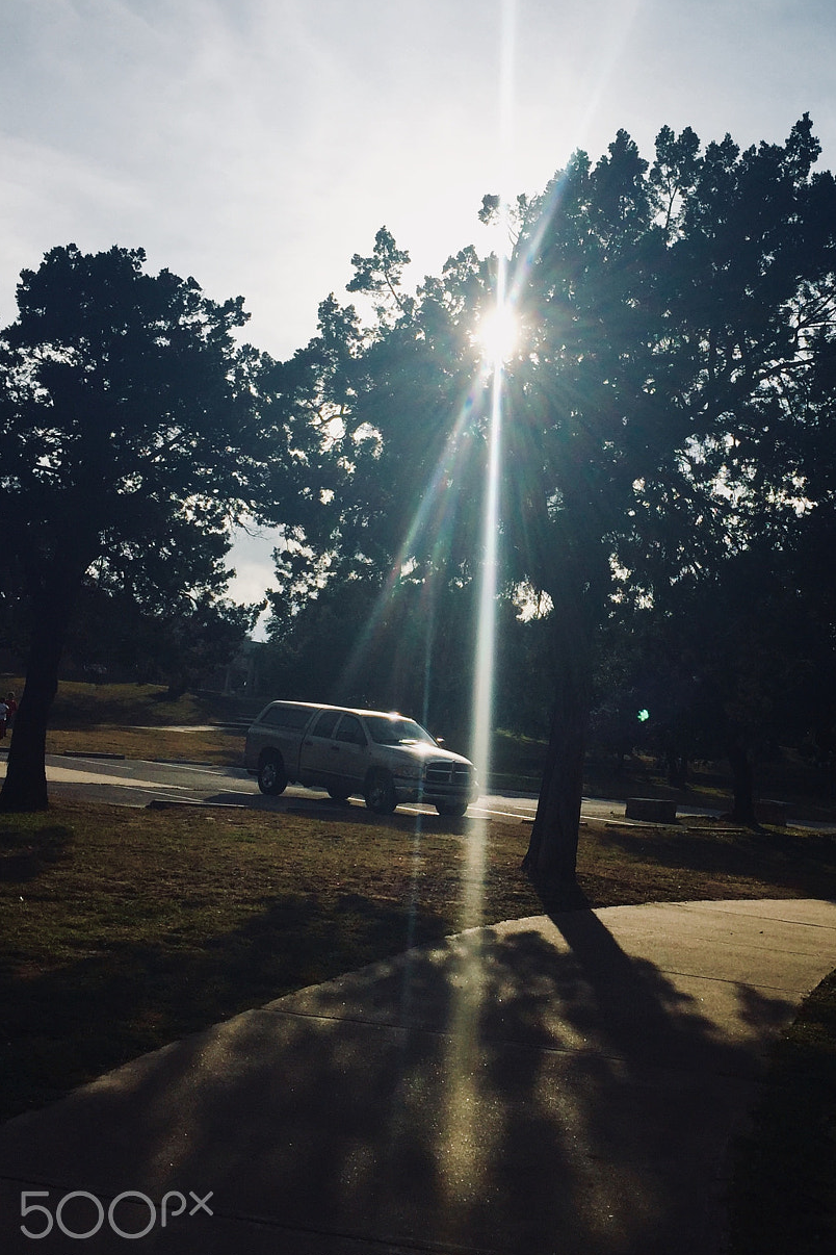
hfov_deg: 33.0
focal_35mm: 40
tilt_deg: +11.9
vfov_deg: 48.2
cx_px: 579
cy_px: 519
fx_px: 1393
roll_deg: -4.2
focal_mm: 4.15
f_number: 2.2
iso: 32
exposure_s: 1/6623
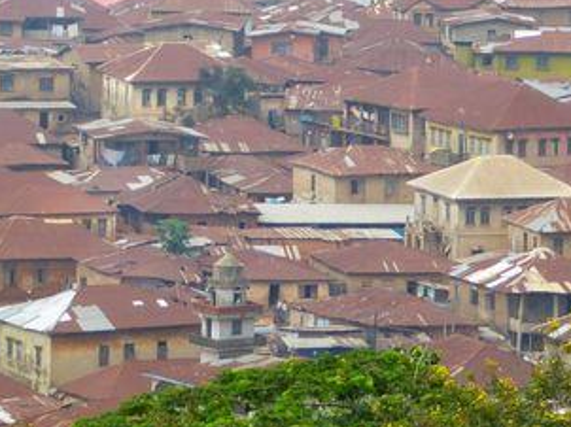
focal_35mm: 424
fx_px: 6988
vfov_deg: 3.5
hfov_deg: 4.7
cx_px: 238
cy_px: -38
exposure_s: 1/125
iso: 80
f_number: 5.5
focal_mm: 28.7
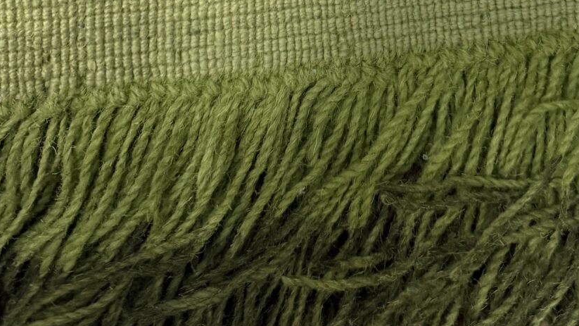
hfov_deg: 34.0
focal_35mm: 61
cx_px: 392
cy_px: -299
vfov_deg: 16.0
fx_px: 937
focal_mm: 6.76
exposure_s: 1/50
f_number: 1.78
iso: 320
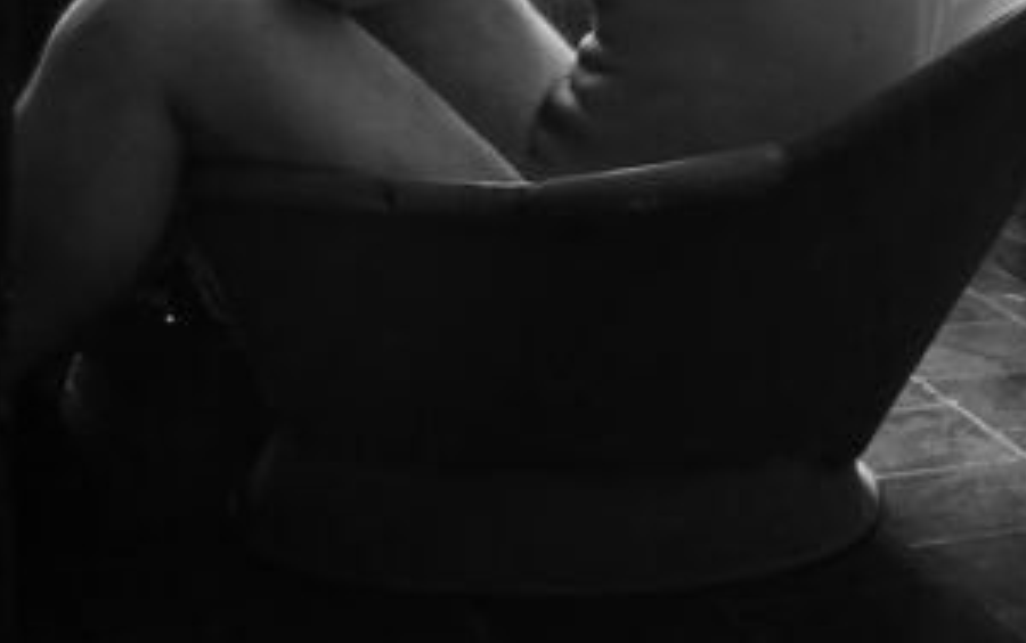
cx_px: 947
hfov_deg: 15.6
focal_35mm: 132
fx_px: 3694
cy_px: -386
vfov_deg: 9.6
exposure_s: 1/60
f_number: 6.3
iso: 640
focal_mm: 38
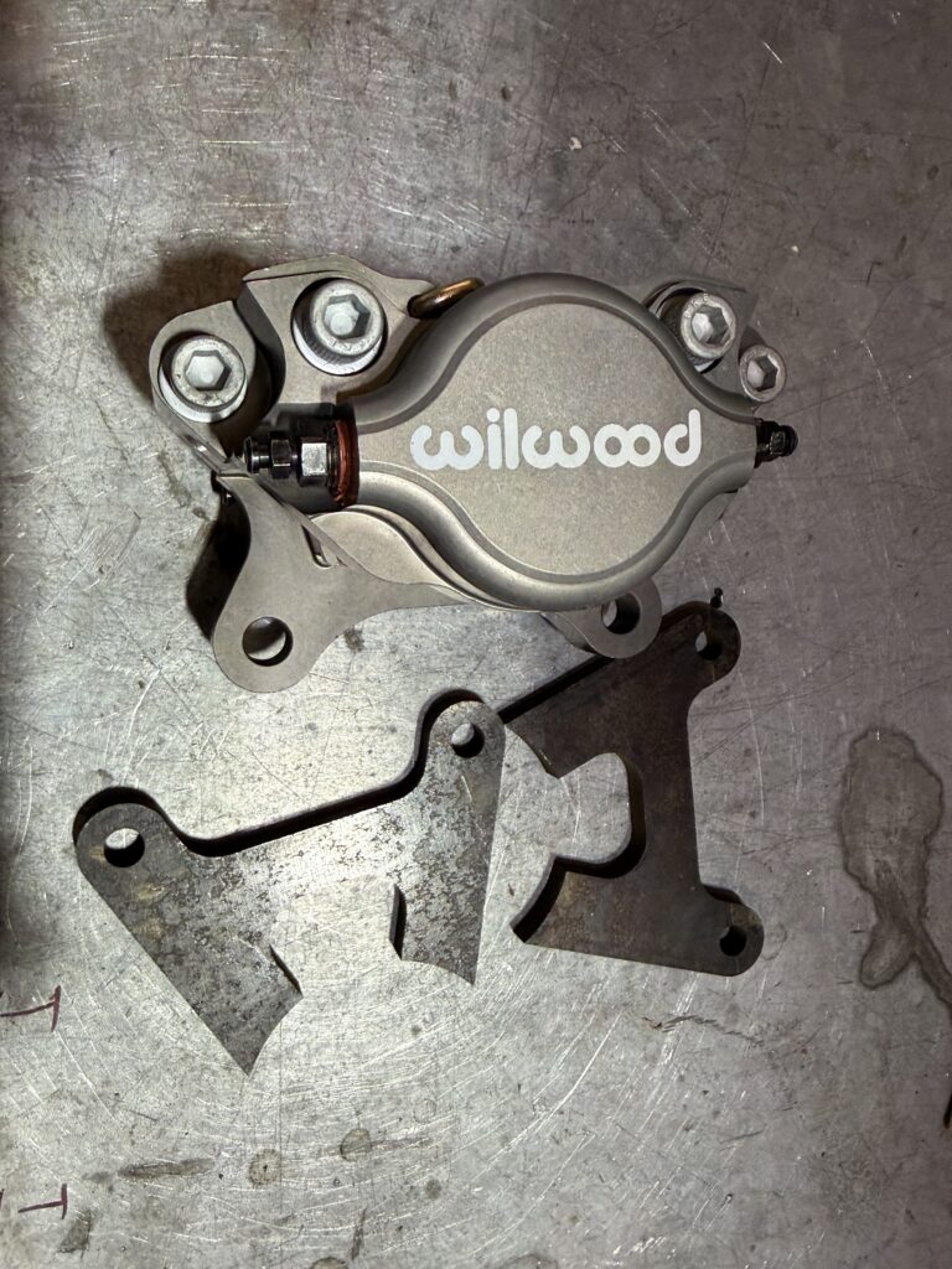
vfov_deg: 71.6
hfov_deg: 56.8
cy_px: 634
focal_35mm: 24
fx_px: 880
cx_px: 476
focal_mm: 2.22
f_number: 2.2
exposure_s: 1/100
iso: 160
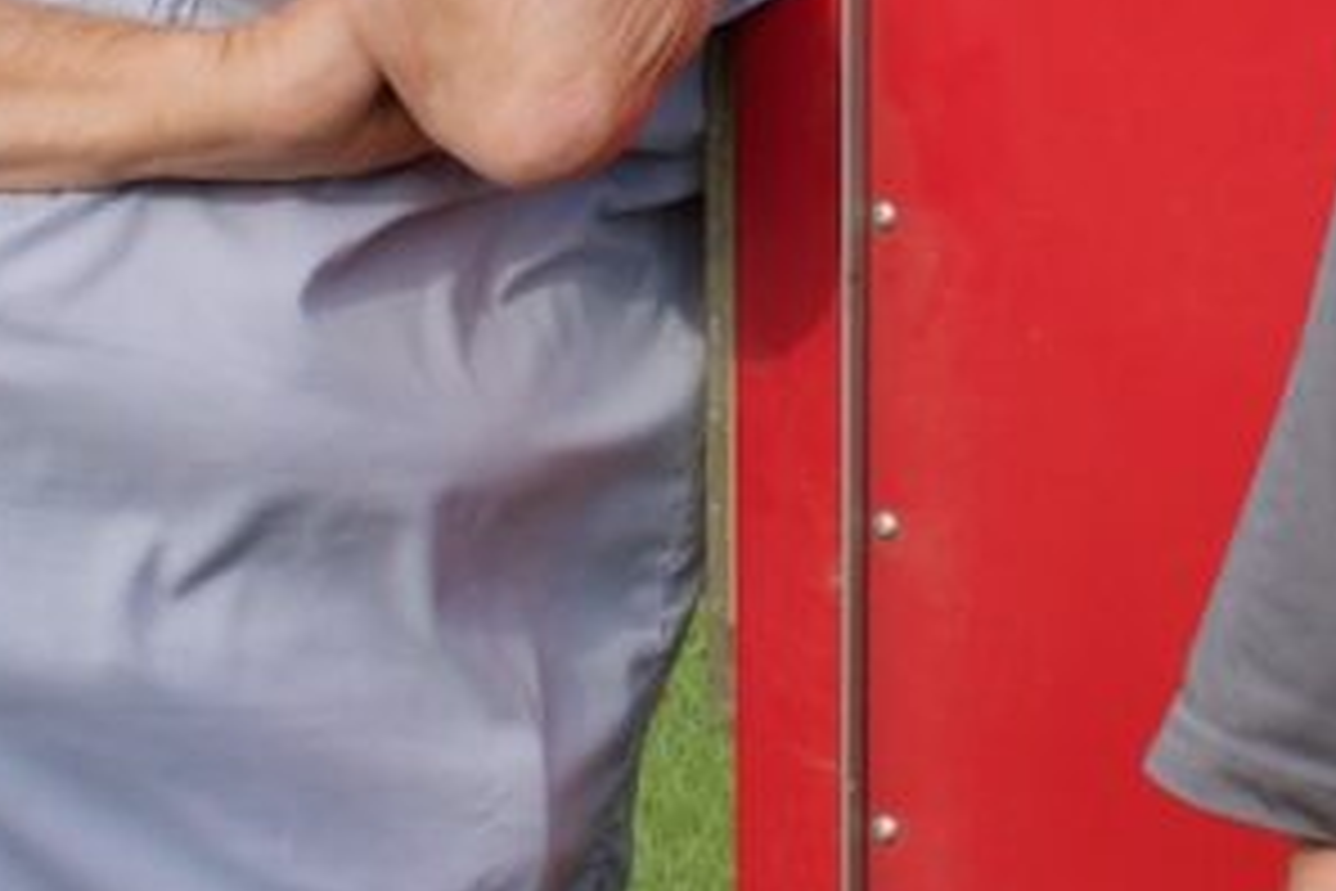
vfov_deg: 14.5
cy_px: -11
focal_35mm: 93
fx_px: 3451
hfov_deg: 21.4
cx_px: 1233
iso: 320
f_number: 10
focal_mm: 18
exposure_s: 1/250
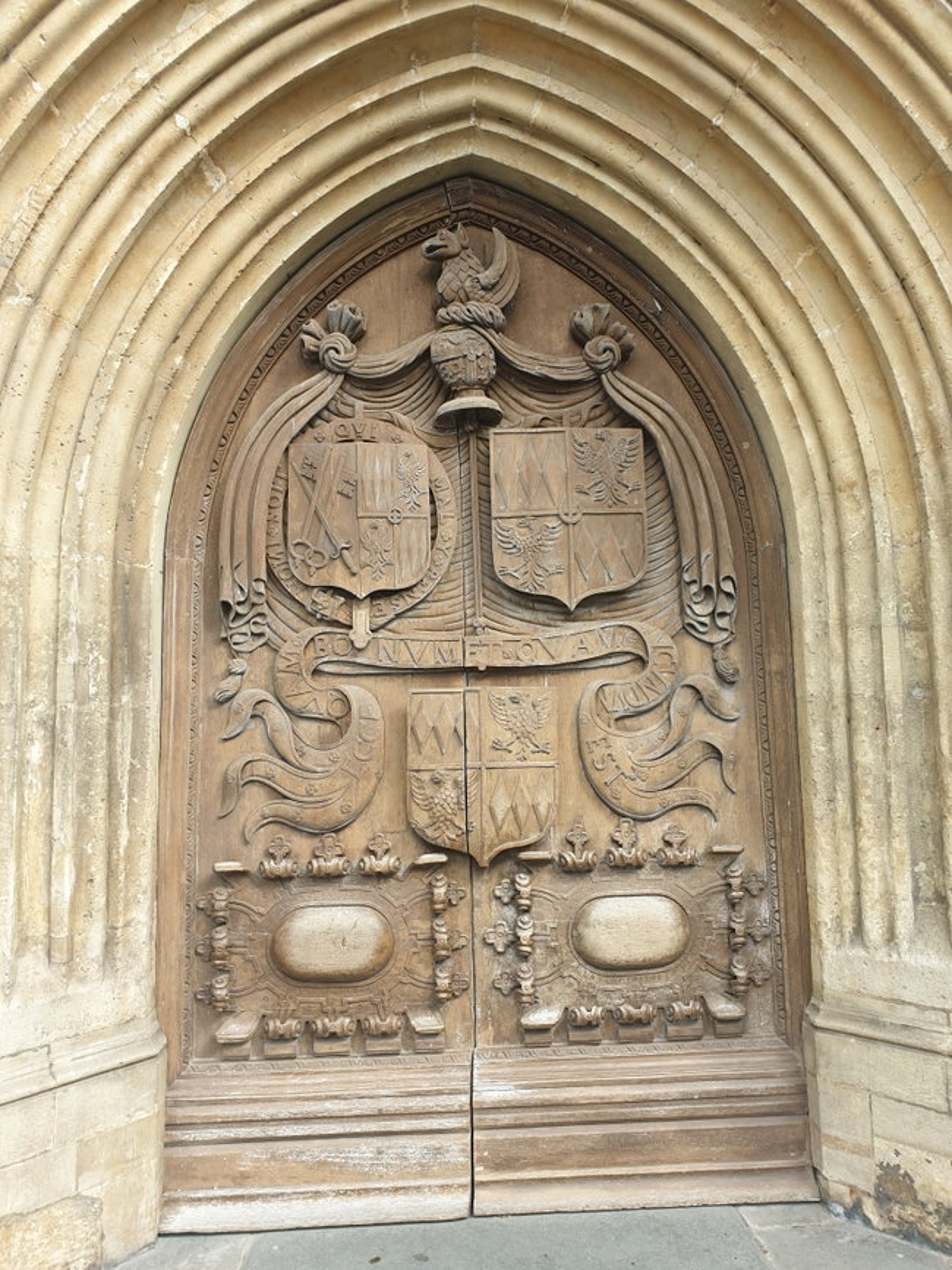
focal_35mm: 26
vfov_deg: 67.3
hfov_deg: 53.1
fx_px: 954
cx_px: 476
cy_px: 635
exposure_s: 1/190
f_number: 2.4
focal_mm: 4.3
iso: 50
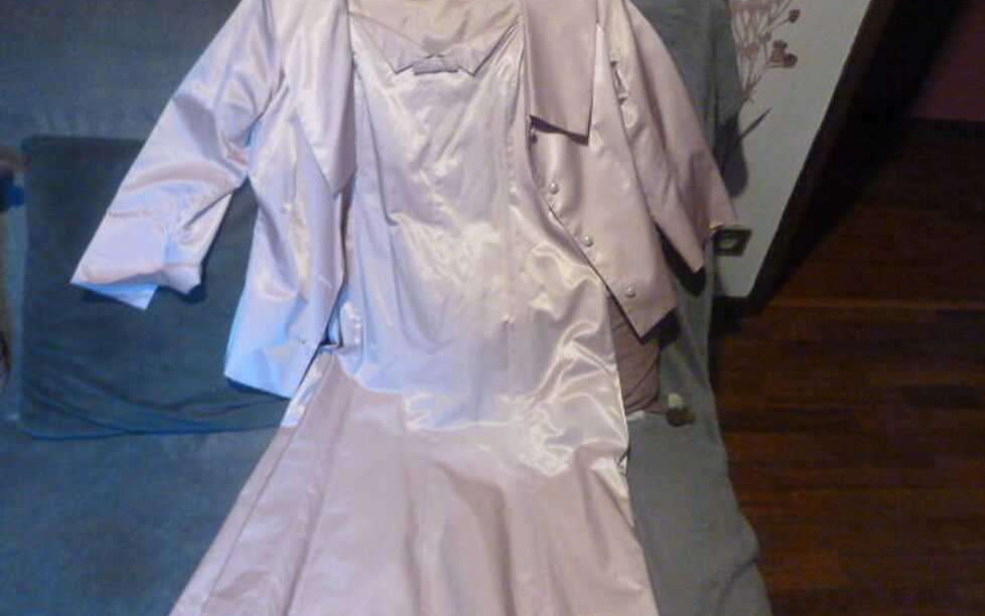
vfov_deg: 47.5
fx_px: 698
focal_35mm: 26
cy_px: 266
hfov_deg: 70.4
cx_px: 487
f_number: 3.3
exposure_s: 1/20
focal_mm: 4.3
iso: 800
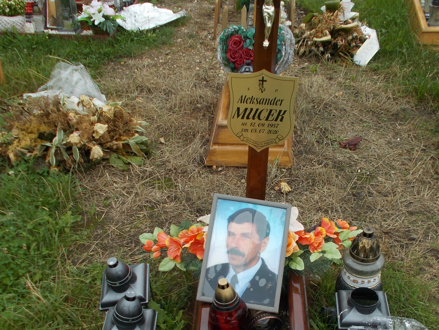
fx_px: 583
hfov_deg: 41.2
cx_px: 228
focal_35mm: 46
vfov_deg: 31.3
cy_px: 223
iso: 80
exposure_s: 1/100
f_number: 8.6
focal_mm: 5.3
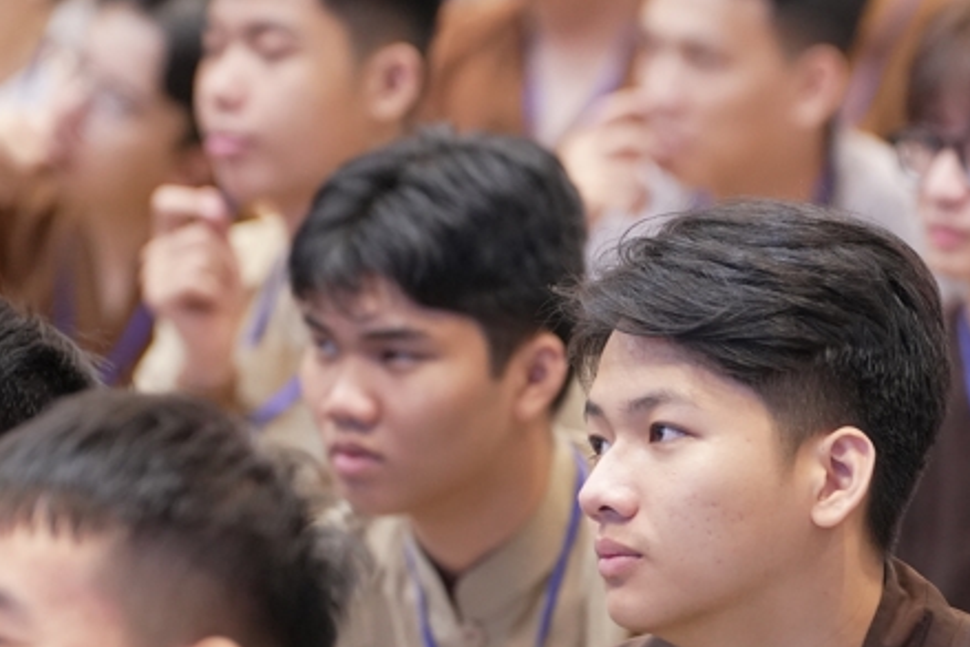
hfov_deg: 7.4
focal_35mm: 280
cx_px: 644
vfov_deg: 4.9
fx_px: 7546
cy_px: 545
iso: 4000
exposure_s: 1/125
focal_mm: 126
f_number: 2.8
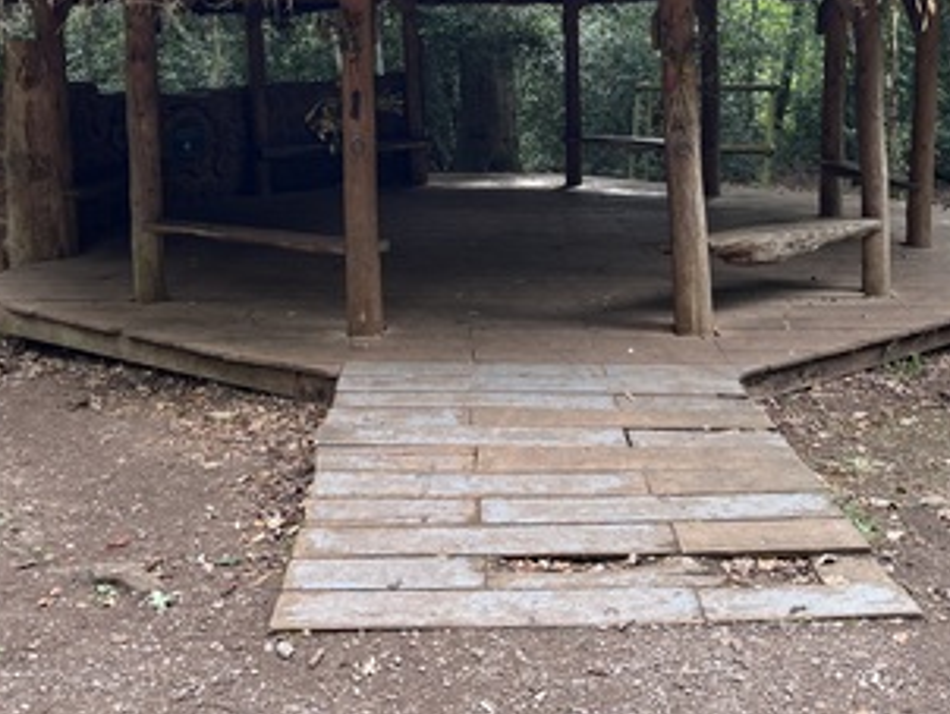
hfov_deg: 43.8
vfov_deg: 33.0
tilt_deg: -6.2
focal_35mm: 43
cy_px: 178
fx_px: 1181
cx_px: 488
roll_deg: -2.1
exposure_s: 1/139
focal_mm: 5.1
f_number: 1.6
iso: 32
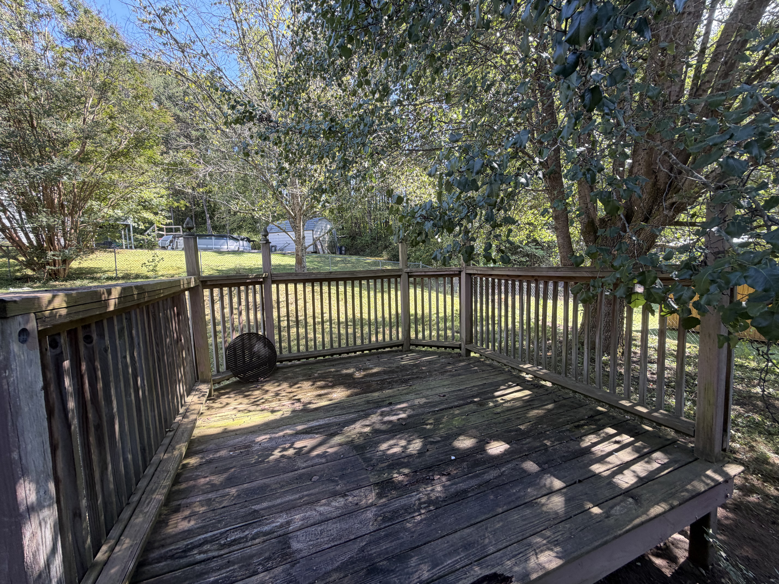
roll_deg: +0.6
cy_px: 292
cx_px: 390
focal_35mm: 14
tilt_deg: -4.6
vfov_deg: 85.7
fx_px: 315
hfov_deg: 102.1
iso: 64
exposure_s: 1/121
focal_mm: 2.22
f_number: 2.2
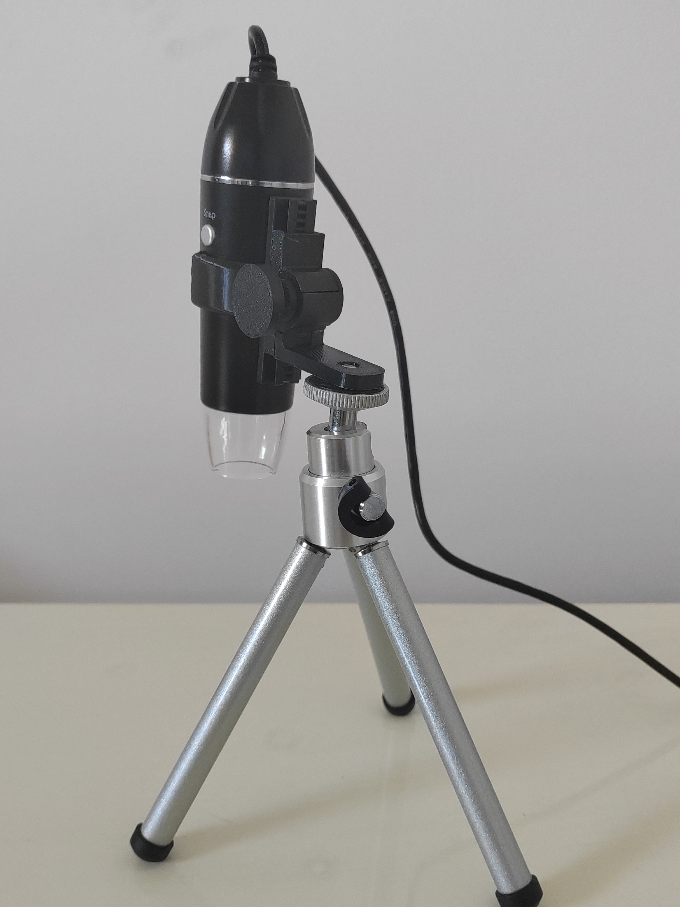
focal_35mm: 35
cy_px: 454
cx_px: 340
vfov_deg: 52.6
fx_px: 917
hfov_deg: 40.7
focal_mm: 5.52
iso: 1250
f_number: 1.9
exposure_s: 1/100
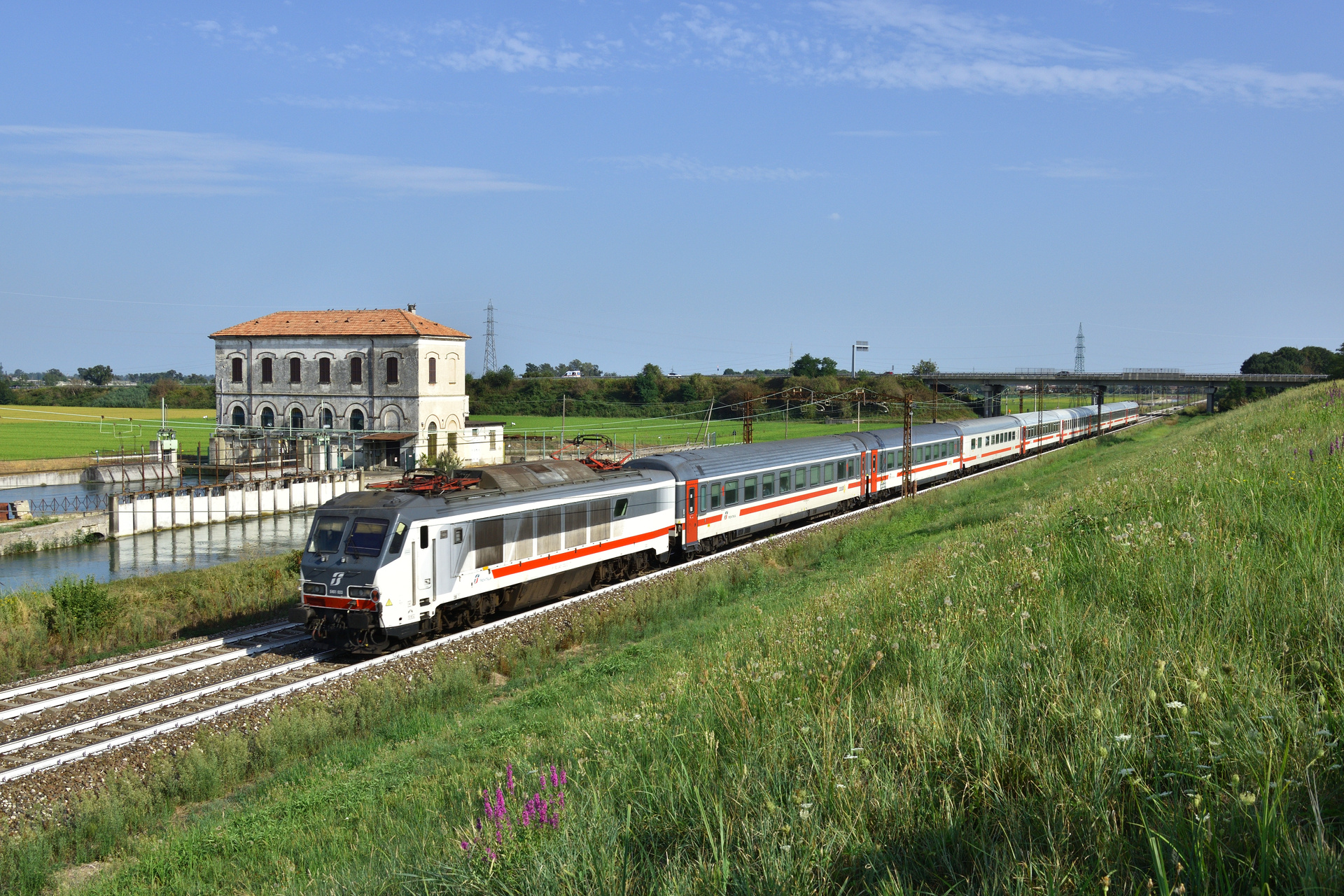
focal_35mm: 36
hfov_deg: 53.1
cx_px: 672
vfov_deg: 36.9
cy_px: 448
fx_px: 1344
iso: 200
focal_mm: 24
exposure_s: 1/640
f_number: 8
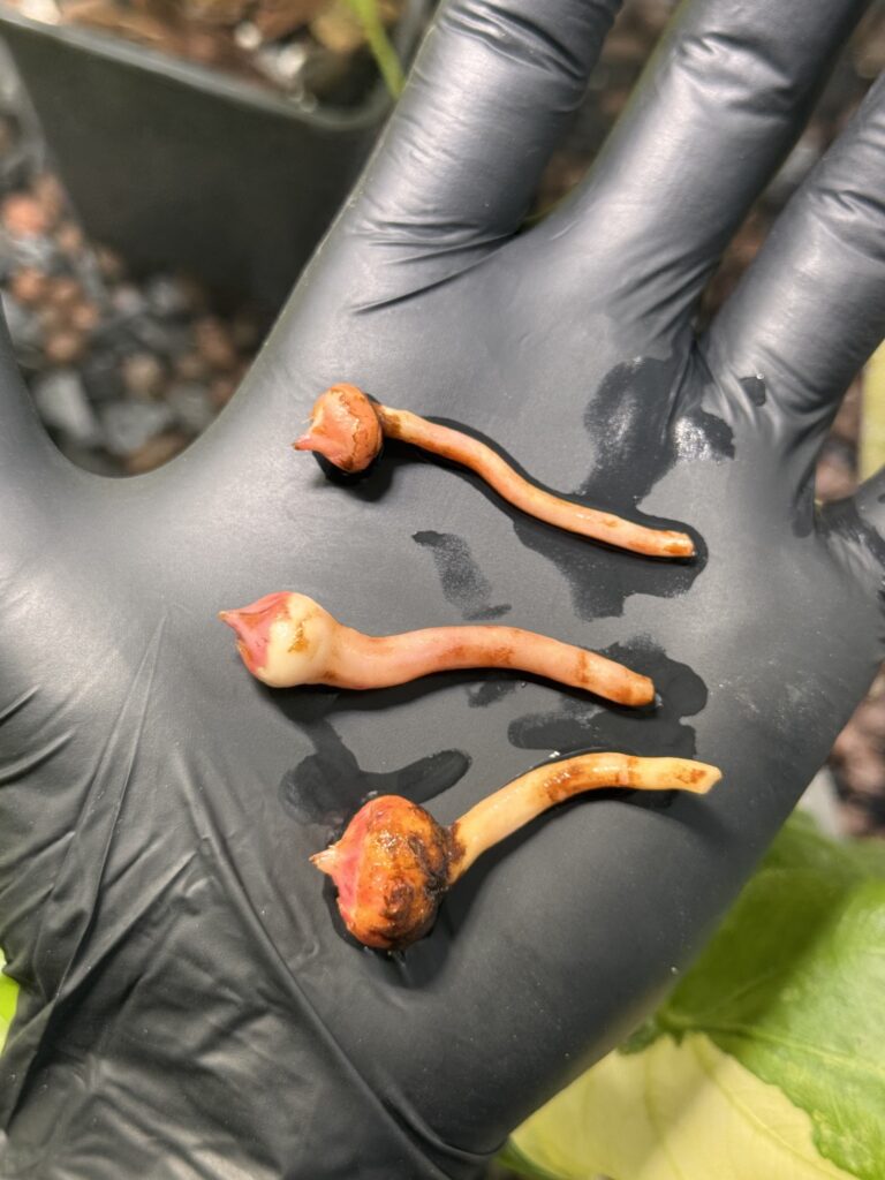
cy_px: 590
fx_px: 1636
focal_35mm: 48
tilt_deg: -81.0
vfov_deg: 39.7
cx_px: 442
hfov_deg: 30.3
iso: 64
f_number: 1.78
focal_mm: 6.76
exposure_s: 1/326
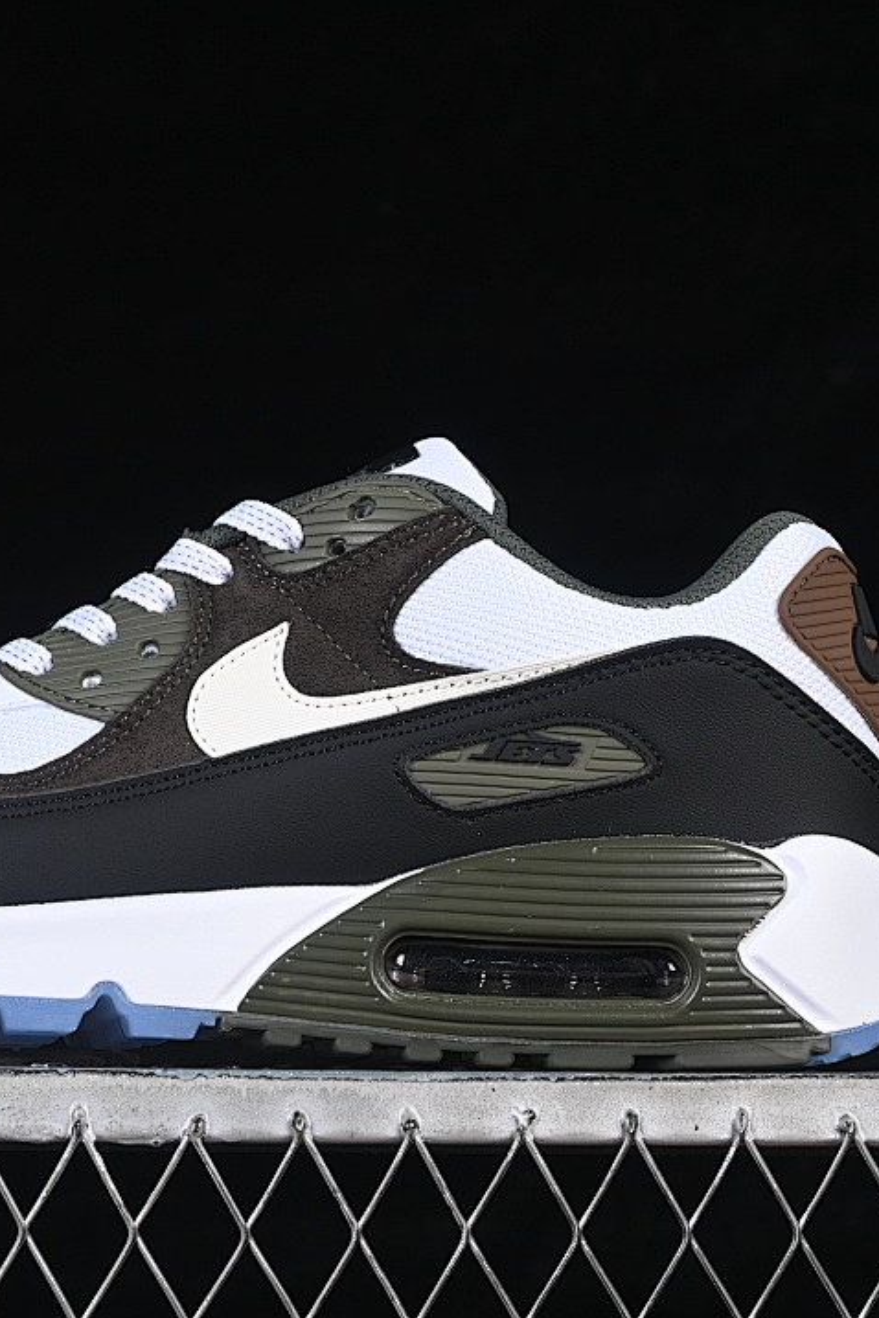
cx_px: 294
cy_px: 658
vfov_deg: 18.1
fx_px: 4138
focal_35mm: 113
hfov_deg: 12.1
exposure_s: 1/80
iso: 160
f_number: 7.1
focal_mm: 50
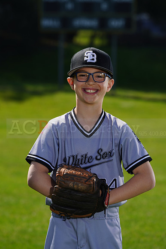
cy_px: 124
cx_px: 83
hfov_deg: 6.7
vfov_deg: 10.0
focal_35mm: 206
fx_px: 1424
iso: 100
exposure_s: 1/250
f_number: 8
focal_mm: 206
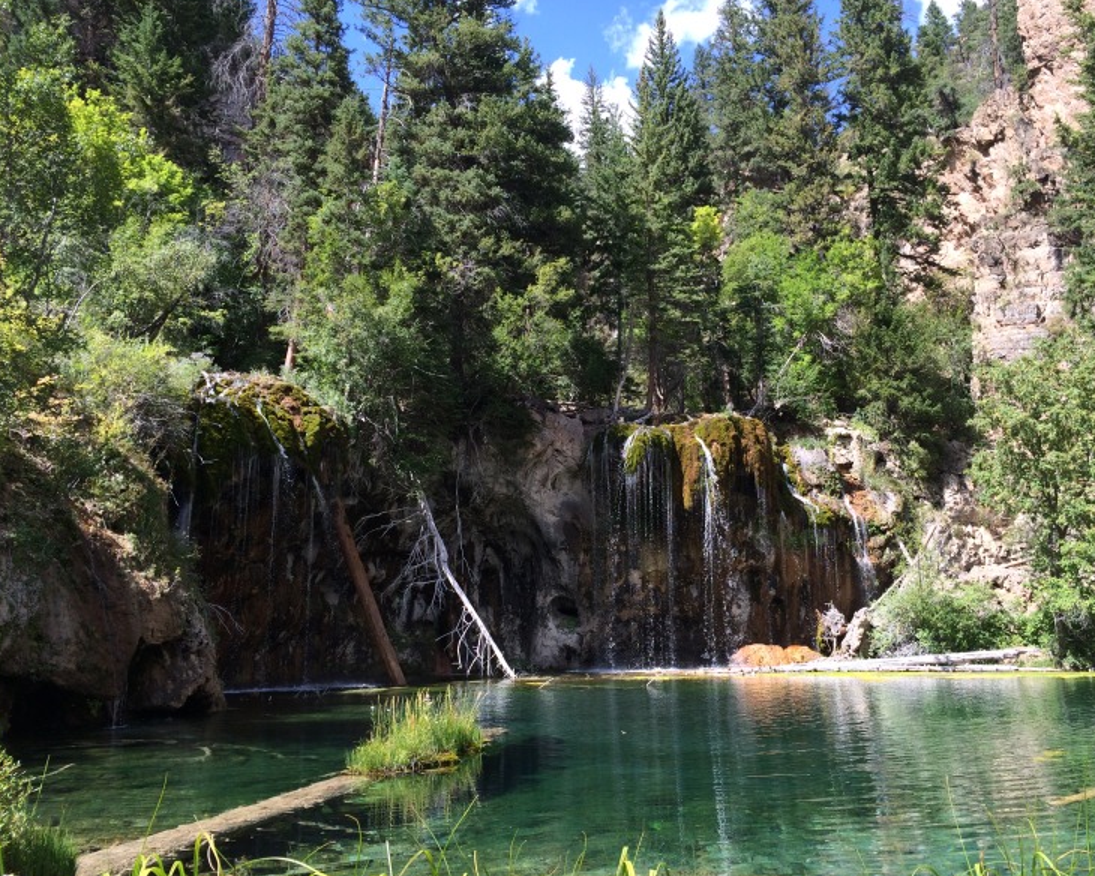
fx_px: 1005
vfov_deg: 47.1
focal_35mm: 31
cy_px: 436
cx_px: 588
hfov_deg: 57.1
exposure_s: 1/612
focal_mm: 4.15
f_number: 2.2
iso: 32
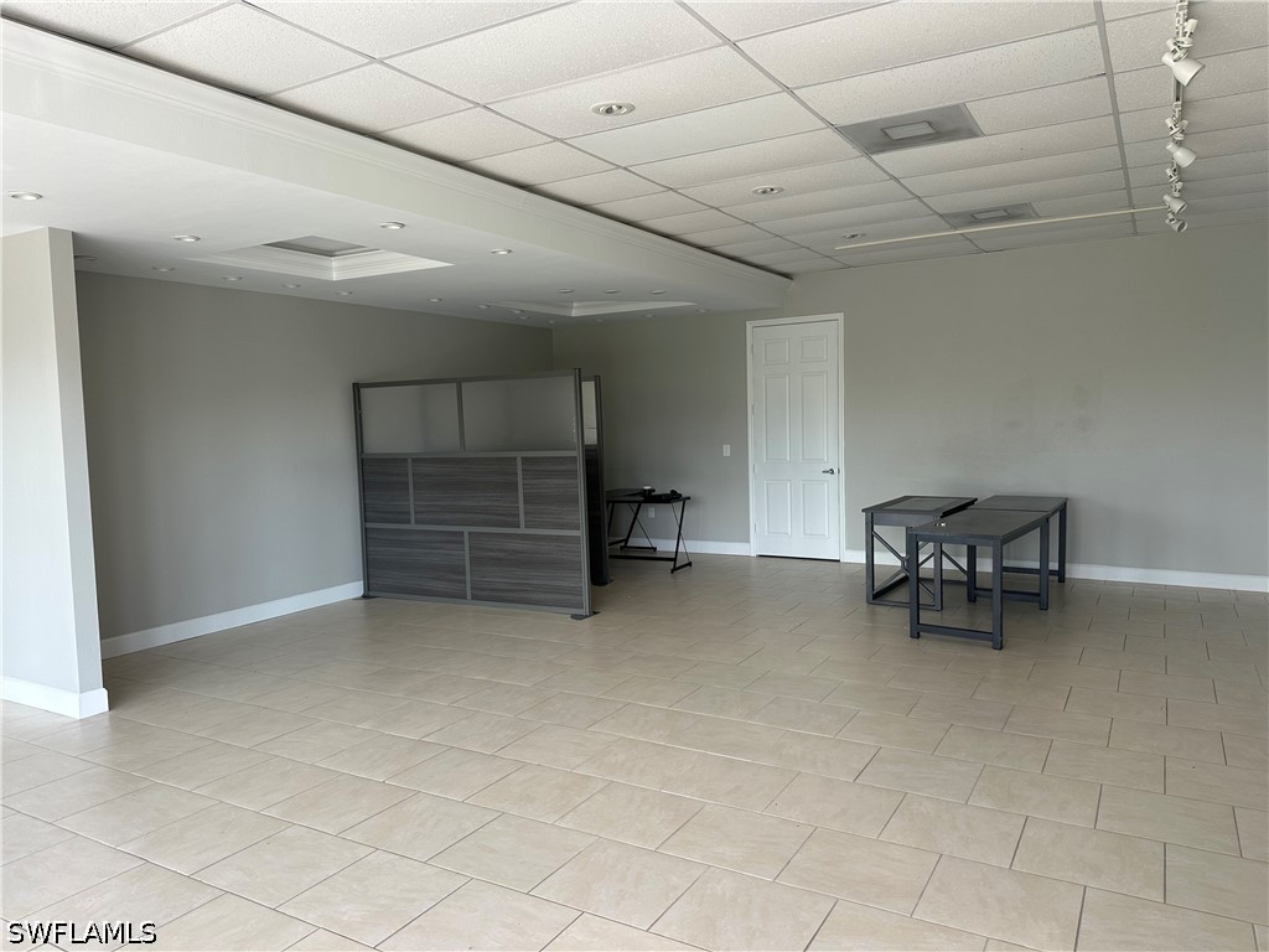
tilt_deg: -4.4
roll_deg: +1.4
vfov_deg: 56.8
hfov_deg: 71.6
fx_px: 880
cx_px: 634
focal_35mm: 24
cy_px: 476
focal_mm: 6.86
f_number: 1.78
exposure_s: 1/121
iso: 80
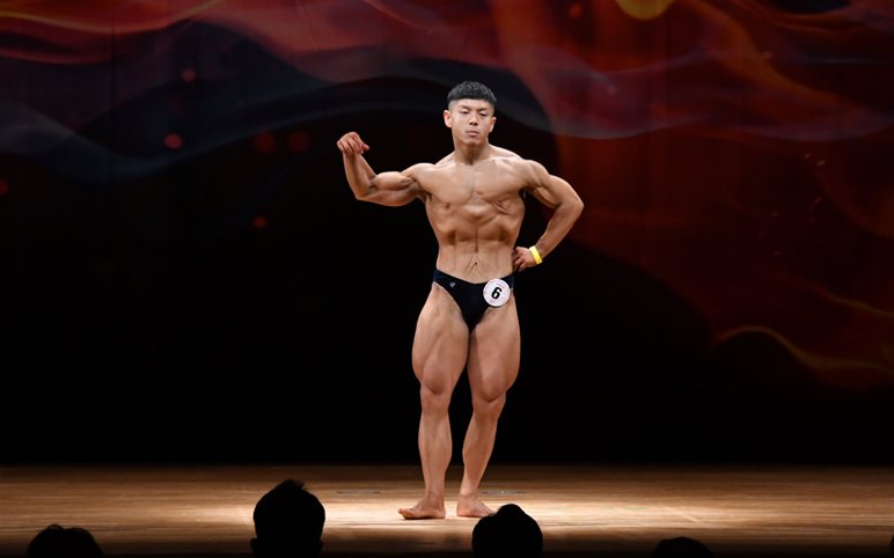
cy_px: 296
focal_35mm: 222
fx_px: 5407
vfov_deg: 5.9
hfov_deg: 9.5
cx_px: 446
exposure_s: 1/400
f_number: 5.6
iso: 3200
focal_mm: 145
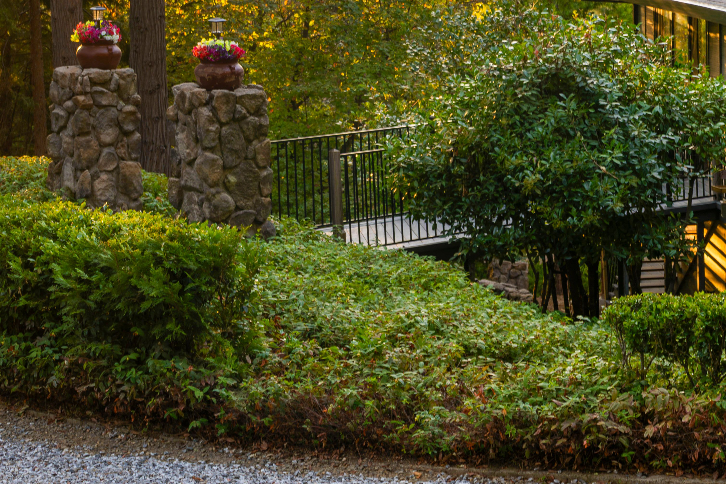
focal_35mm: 97
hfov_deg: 21.0
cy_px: -46
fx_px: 1956
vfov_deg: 13.8
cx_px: 402
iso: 320
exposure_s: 1/13
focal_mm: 31
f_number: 7.1
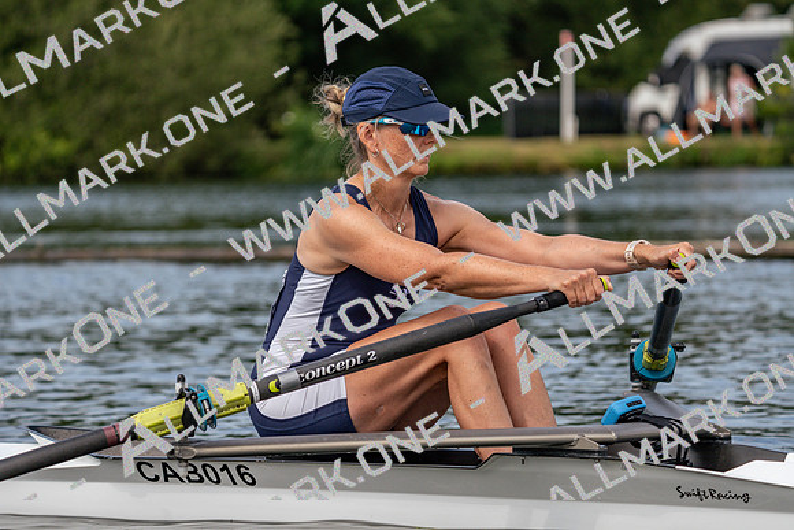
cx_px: 397
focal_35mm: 200
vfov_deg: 6.9
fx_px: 4412
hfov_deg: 10.3
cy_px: 265
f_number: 5.6
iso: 400
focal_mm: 200
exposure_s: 1/1600
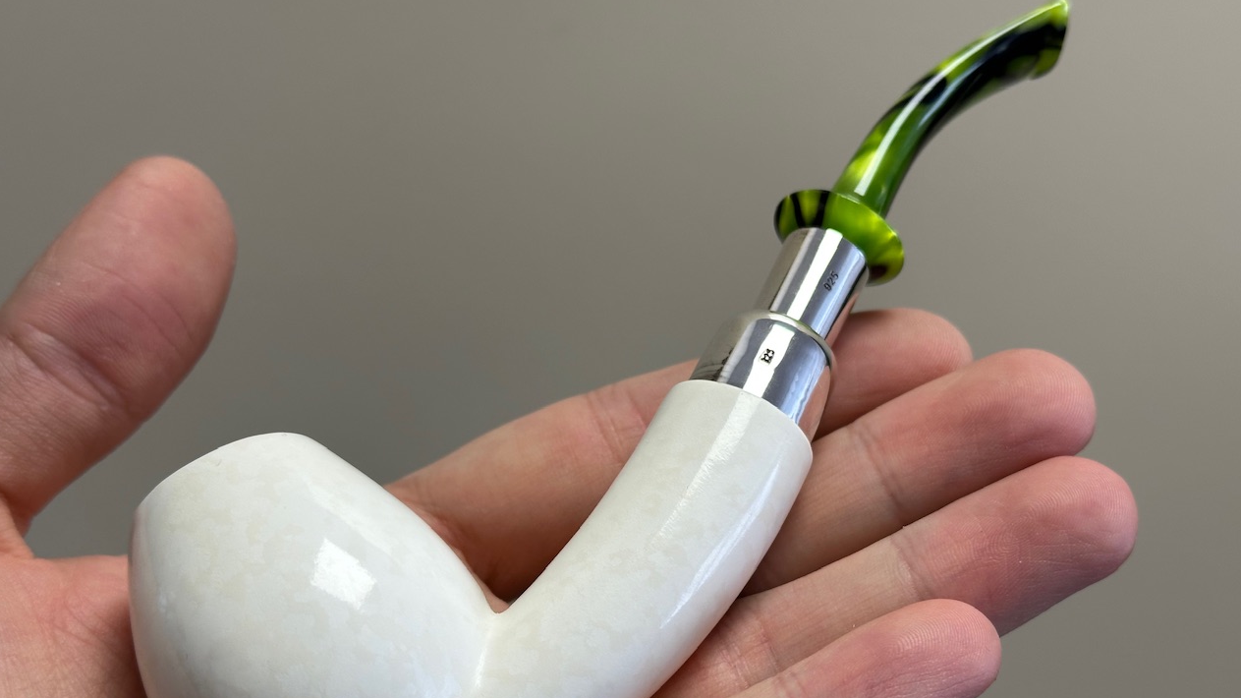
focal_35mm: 53
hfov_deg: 39.2
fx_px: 1744
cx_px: 619
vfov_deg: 22.6
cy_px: 444
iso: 50
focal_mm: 6.86
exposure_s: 1/121
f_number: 1.78
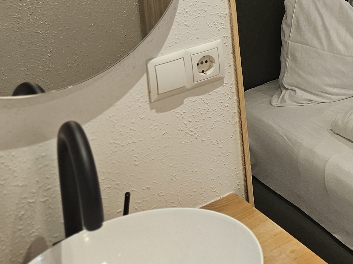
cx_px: 394
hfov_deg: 26.9
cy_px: -75
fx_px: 673
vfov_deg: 20.4
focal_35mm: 66
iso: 160
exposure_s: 1/100
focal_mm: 5.4
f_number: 1.8
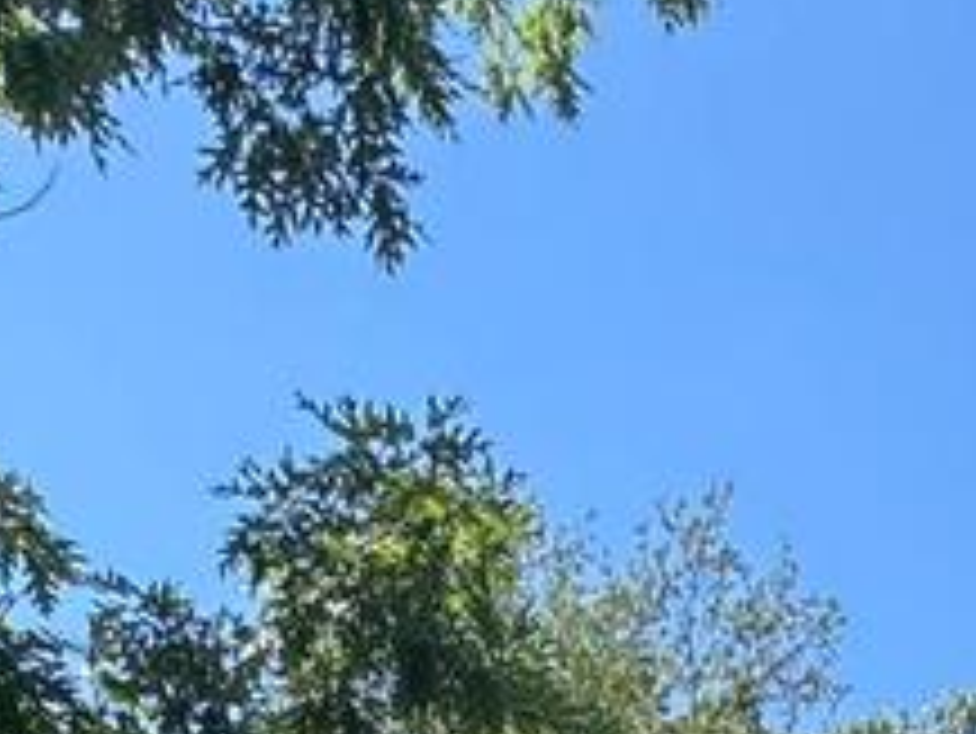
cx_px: 1021
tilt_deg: -0.1
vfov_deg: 10.7
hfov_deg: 20.3
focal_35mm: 93
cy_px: 2216
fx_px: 2624
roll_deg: +0.4
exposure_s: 1/498
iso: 40
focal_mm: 2.22
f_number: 2.2
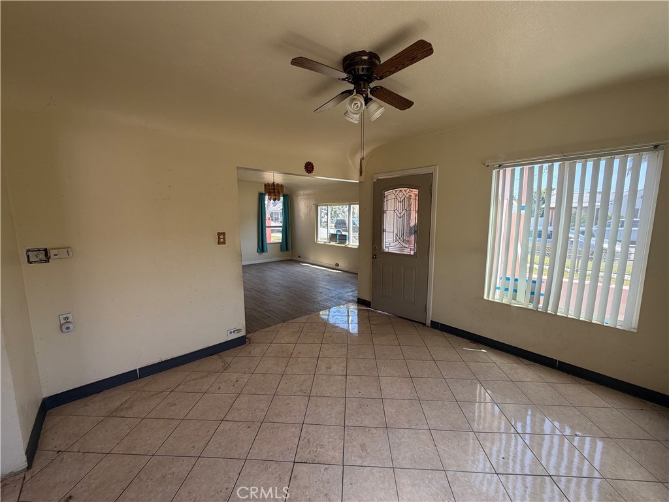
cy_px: 251
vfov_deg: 85.7
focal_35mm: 14
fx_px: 271
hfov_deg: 102.1
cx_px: 334
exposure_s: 1/121
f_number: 2.2
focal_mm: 2.22
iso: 50
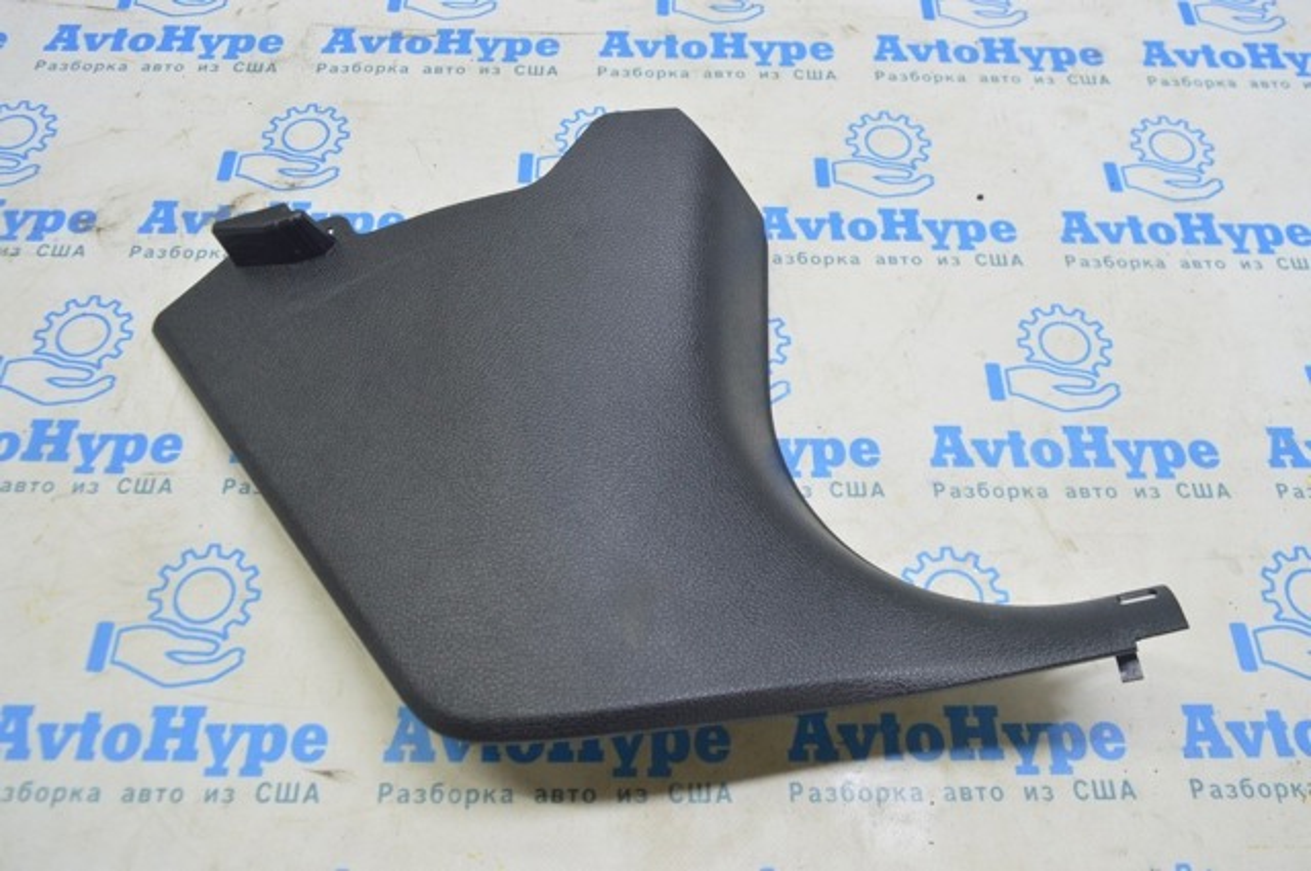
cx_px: 656
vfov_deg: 43.5
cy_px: 436
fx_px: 1091
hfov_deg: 62.0
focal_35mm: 30
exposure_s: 1/20
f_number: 5.6
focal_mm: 20
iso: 400
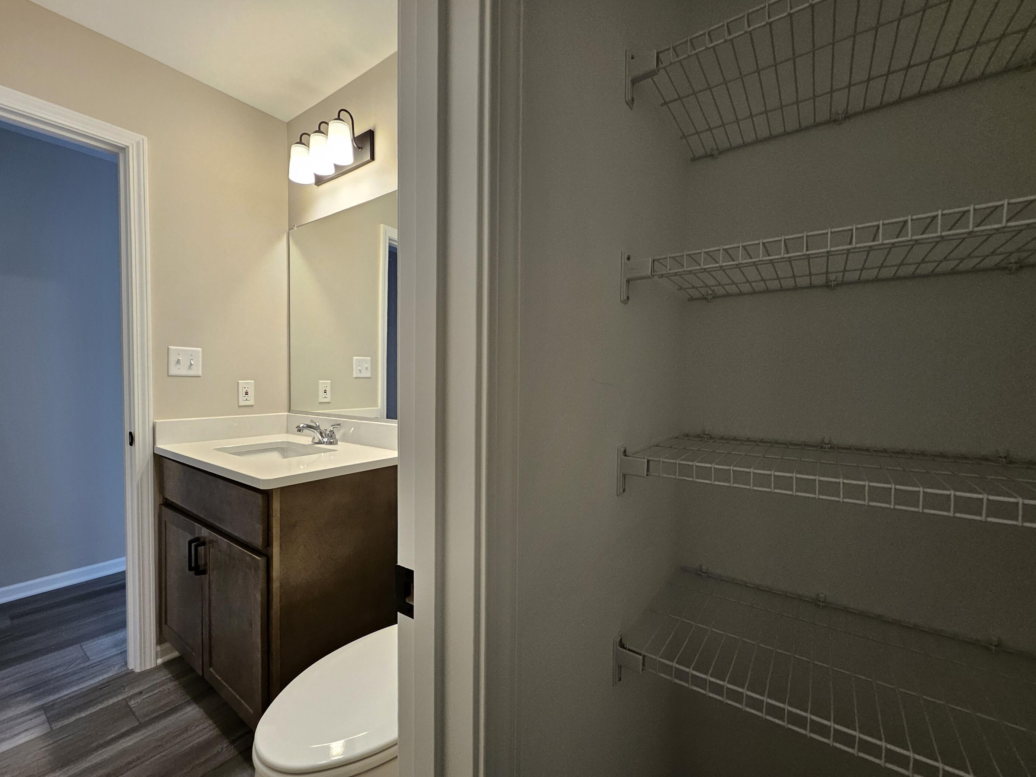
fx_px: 419
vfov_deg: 85.7
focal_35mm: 14
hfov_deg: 101.9
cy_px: 398
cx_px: 485
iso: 160
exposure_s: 1/60
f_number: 2.2
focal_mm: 1.74
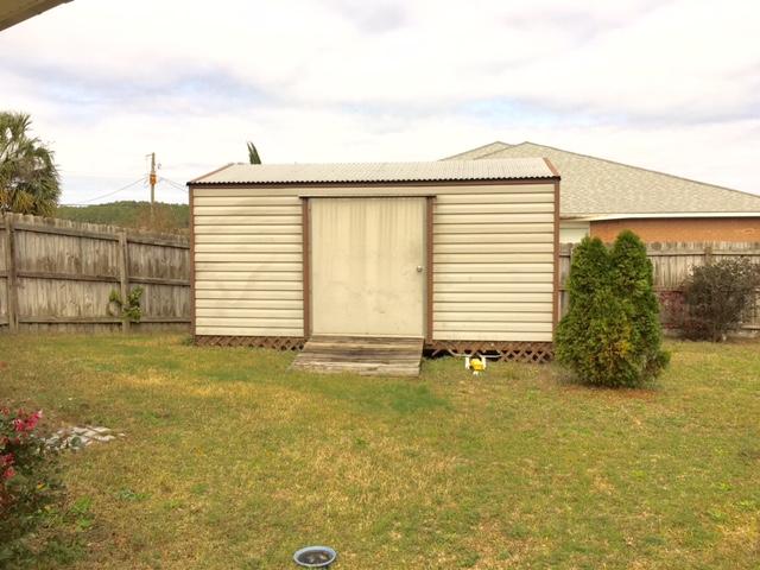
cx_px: 380
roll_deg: +0.1
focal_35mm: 29
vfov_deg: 48.2
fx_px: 637
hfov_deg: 61.7
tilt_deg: -4.3
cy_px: 285
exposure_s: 1/1748
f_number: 2.2
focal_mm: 4.15
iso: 32
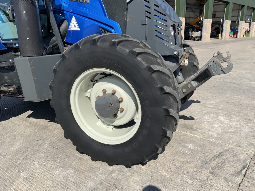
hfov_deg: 61.7
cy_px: 96
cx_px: 128
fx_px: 214
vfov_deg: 48.2
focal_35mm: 29
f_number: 1.8
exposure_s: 1/1626
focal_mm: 3
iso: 16
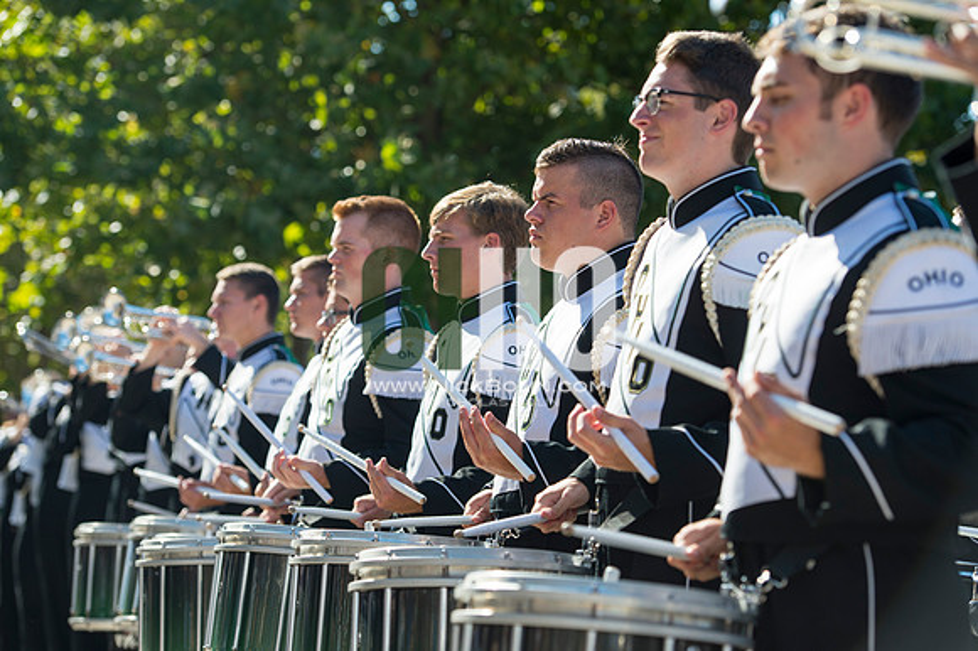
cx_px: 489
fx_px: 2851
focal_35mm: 105
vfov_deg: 13.0
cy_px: 326
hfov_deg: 19.5
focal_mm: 105
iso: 200
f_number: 4.5
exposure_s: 1/1000
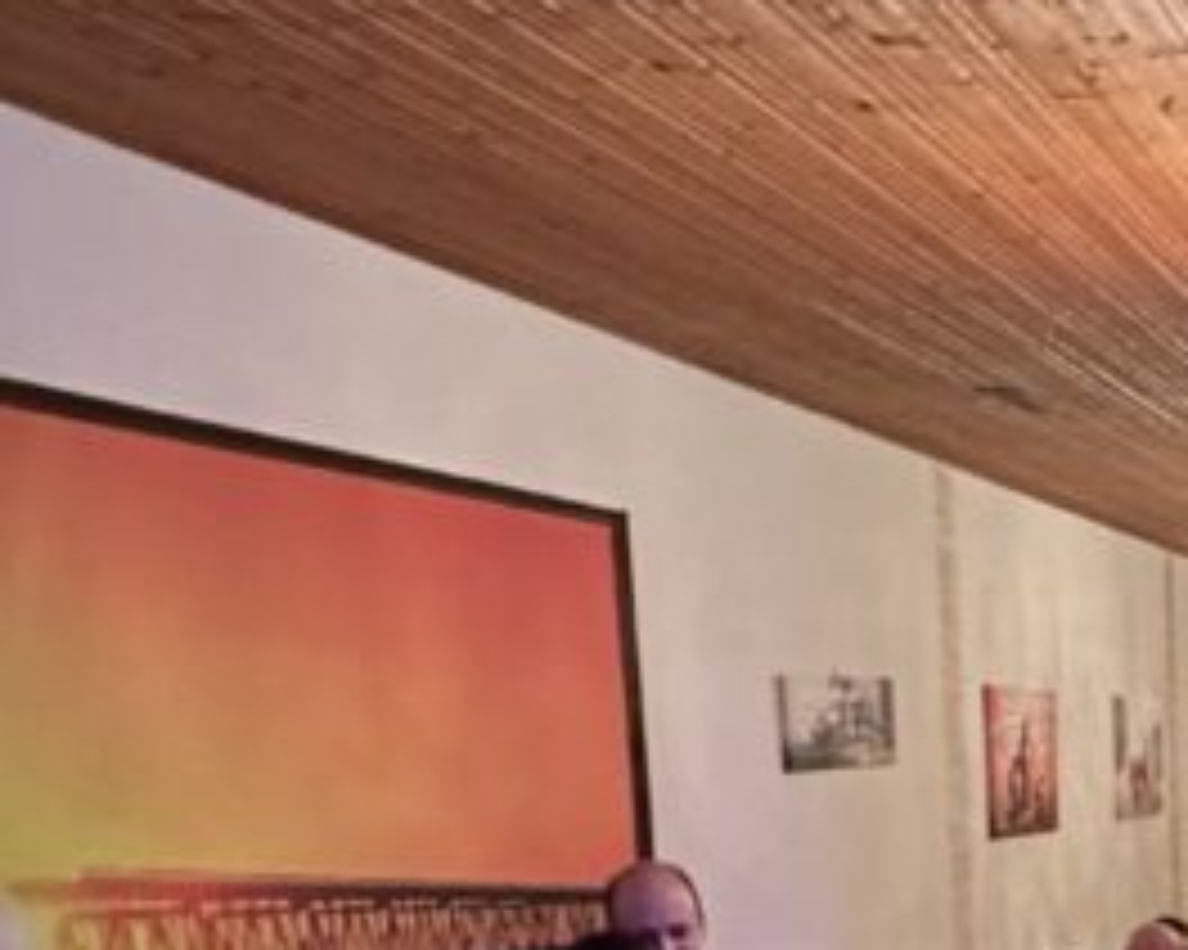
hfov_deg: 30.0
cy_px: 1099
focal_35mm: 53
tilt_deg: -11.0
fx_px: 1863
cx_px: 1440
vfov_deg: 26.0
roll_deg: -0.4
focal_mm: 2.22
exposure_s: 1/50
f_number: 2.2
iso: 1000
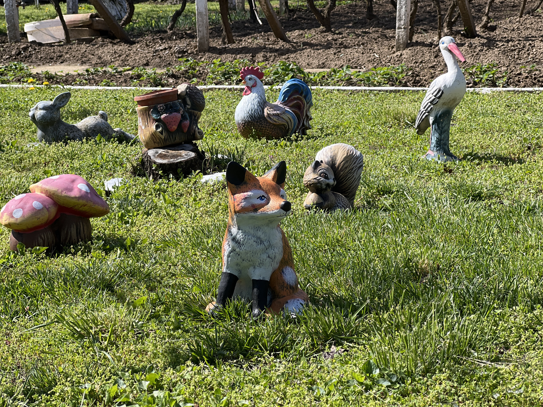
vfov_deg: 18.9
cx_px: 269
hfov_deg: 25.0
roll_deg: +2.0
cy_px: 203
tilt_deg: -10.7
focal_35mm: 78
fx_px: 1224
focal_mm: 9
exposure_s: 1/402
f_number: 2.8
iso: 32
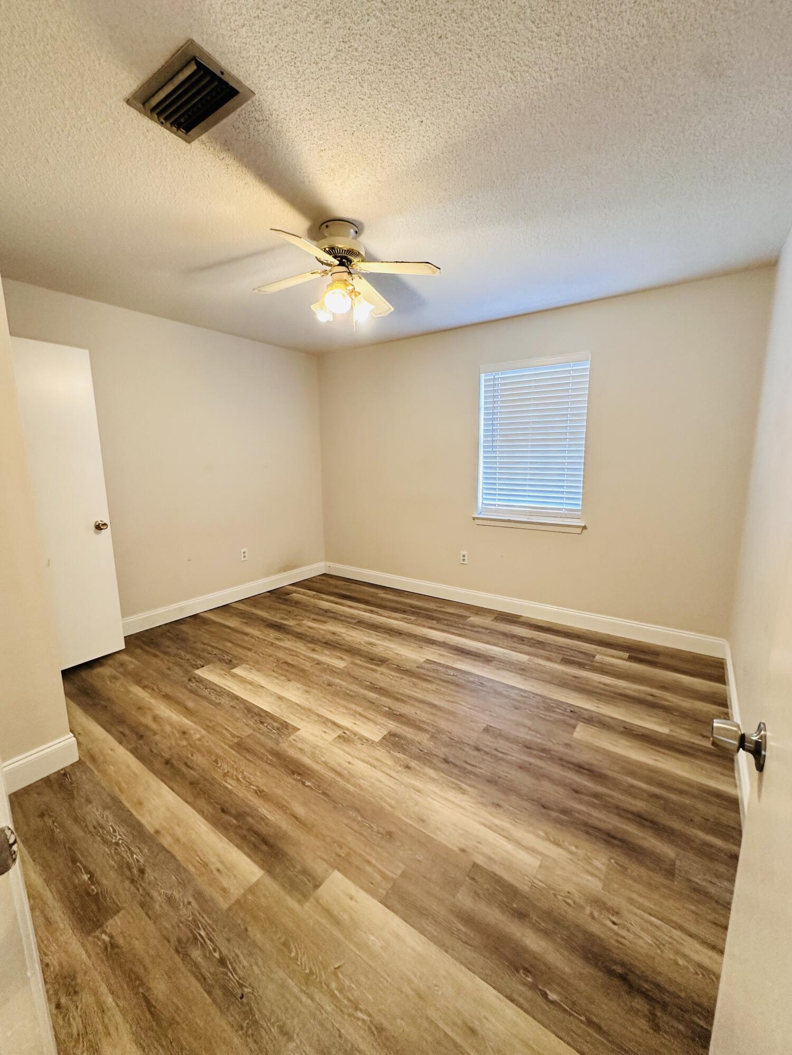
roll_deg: -0.5
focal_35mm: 14
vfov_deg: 102.1
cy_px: 528
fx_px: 427
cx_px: 396
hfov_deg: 85.7
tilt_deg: -9.4
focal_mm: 2.22
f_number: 2.2
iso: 250
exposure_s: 1/63
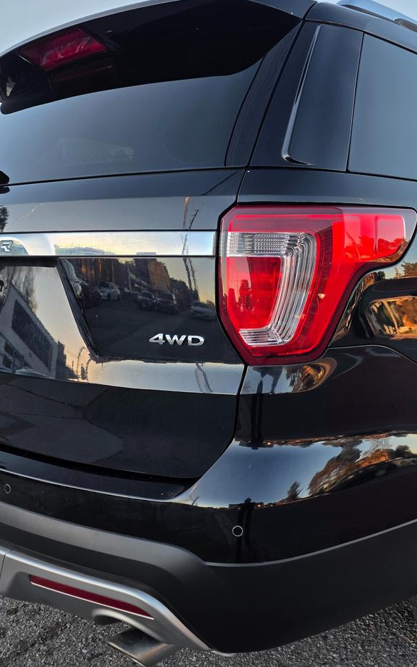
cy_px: 331
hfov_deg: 37.9
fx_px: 600
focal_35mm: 33
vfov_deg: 58.1
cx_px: 273
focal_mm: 6.25
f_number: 1.7
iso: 40
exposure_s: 1/359
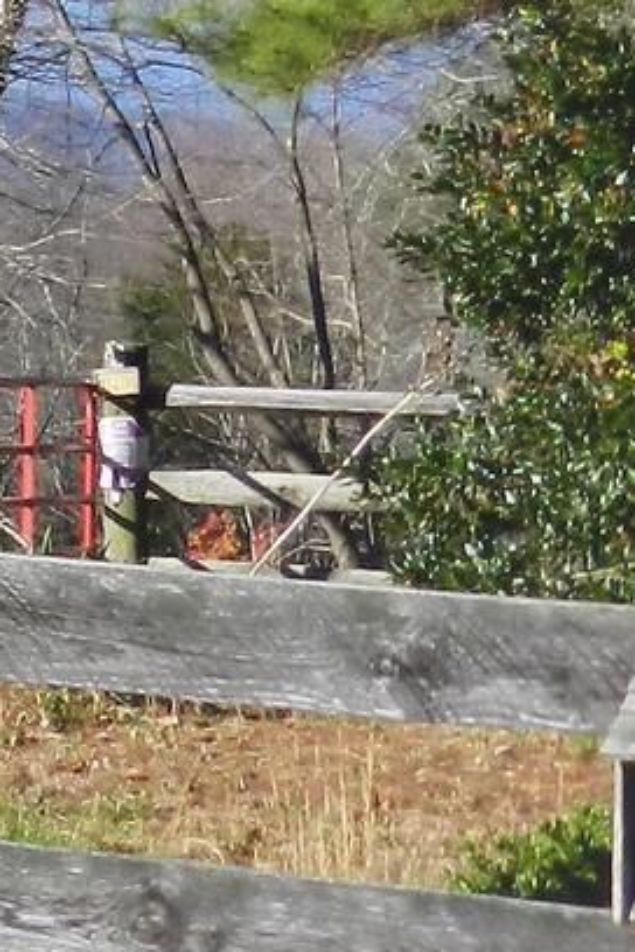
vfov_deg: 7.4
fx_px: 7328
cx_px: -1688
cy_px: 187
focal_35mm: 277
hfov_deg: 4.6
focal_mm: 9.4
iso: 160
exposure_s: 1/640
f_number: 4.4
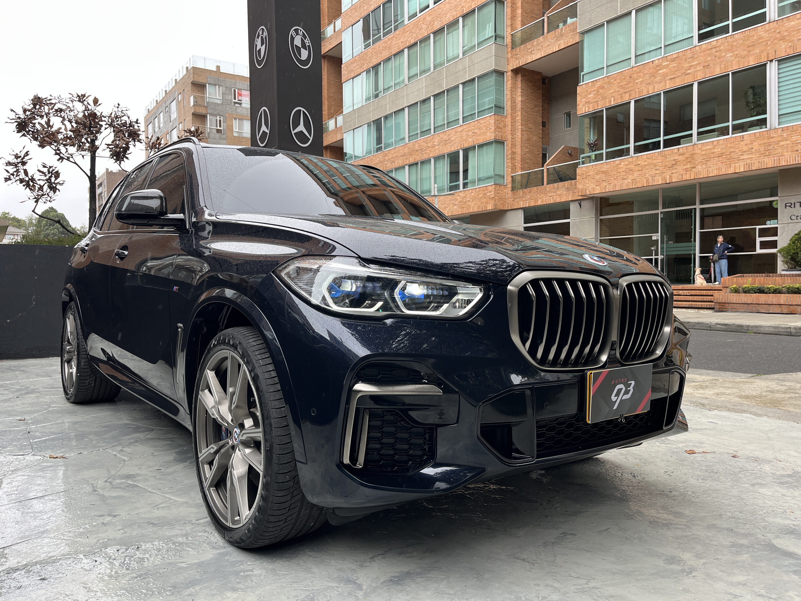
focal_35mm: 26
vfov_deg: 53.1
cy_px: 300
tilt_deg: -2.7
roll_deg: +0.6
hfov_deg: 67.3
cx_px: 400
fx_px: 602
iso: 64
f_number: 1.6
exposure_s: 1/489
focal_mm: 5.1
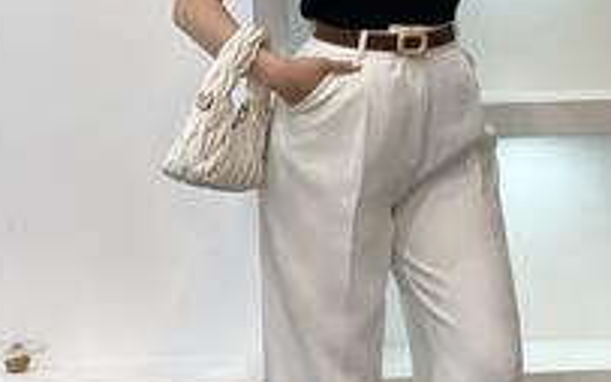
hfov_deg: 18.5
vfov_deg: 11.7
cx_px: 445
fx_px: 1866
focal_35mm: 112
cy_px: 131
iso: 80
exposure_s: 1/100
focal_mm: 6
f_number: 2
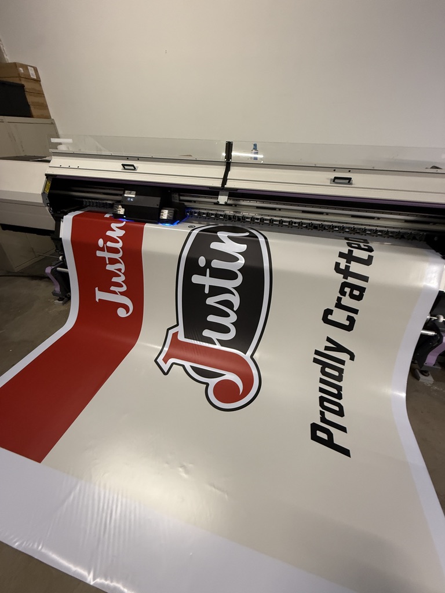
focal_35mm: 14
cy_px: 296
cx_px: 222
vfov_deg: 102.1
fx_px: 240
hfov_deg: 85.7
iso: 320
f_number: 2.2
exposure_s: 1/60
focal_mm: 2.22
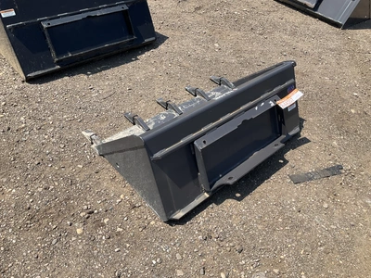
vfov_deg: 48.2
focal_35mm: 29
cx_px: 186
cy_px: 139
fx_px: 311
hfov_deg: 61.7
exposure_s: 1/1195
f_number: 1.8
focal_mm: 3
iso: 25
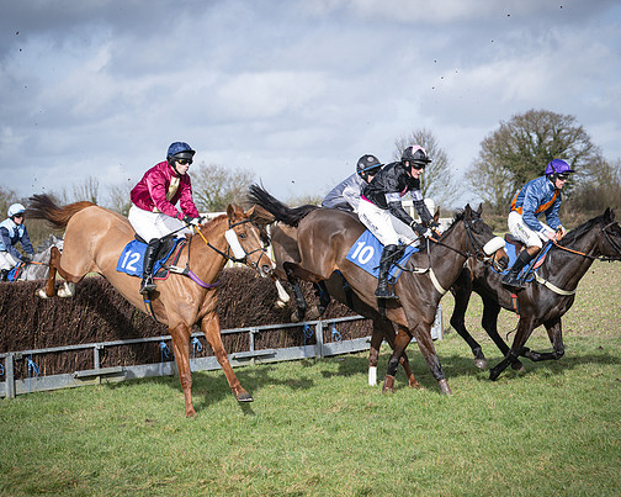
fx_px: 1727
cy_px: 268
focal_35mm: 94
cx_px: 311
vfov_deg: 16.4
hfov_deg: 20.4
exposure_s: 1/4000
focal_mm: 70
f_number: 4
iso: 400
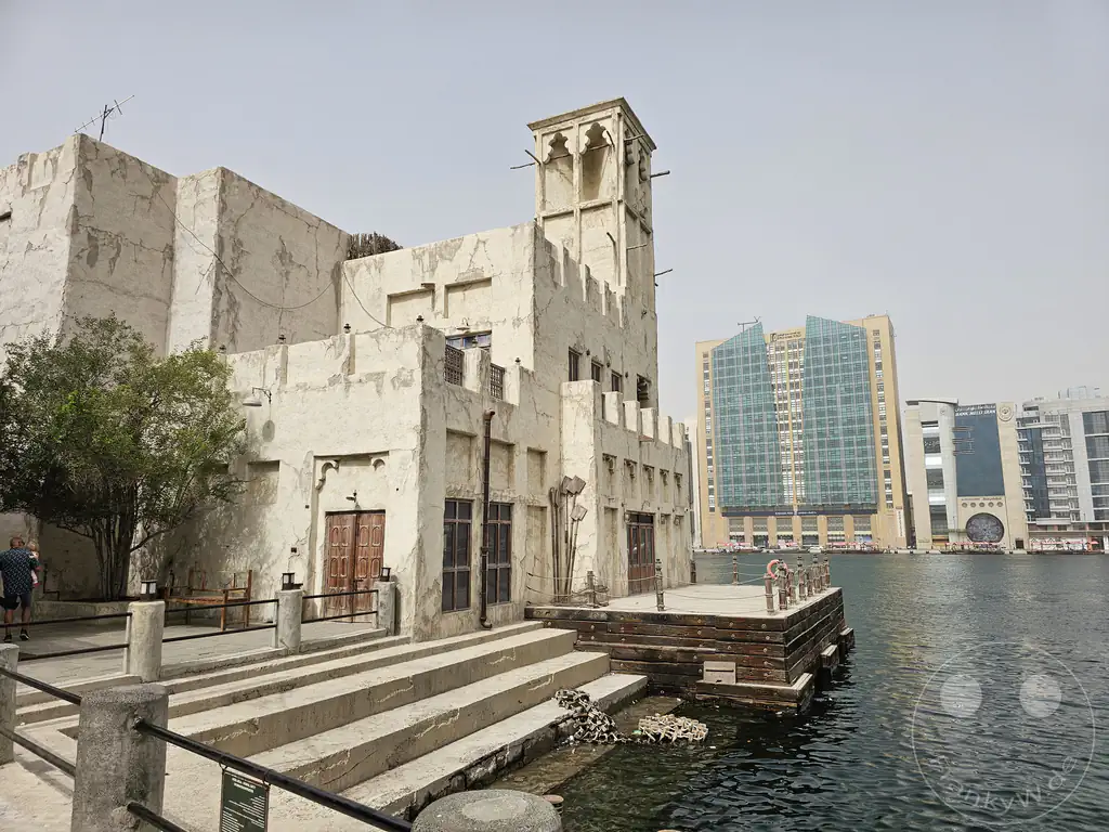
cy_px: 416
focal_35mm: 23
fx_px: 737
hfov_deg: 73.9
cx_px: 554
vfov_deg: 58.9
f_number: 1.7
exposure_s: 1/1654
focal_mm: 6.3
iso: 12
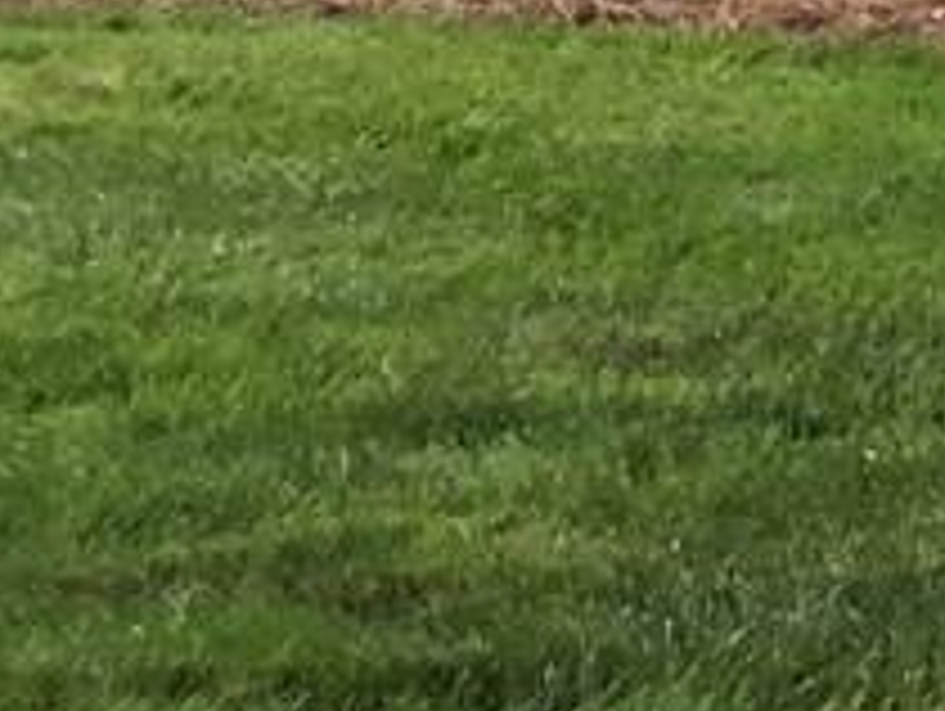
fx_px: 4127
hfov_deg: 11.8
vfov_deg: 9.1
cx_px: 1832
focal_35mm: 151
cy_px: -814
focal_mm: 3.3
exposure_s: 1/374
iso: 25
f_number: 2.4
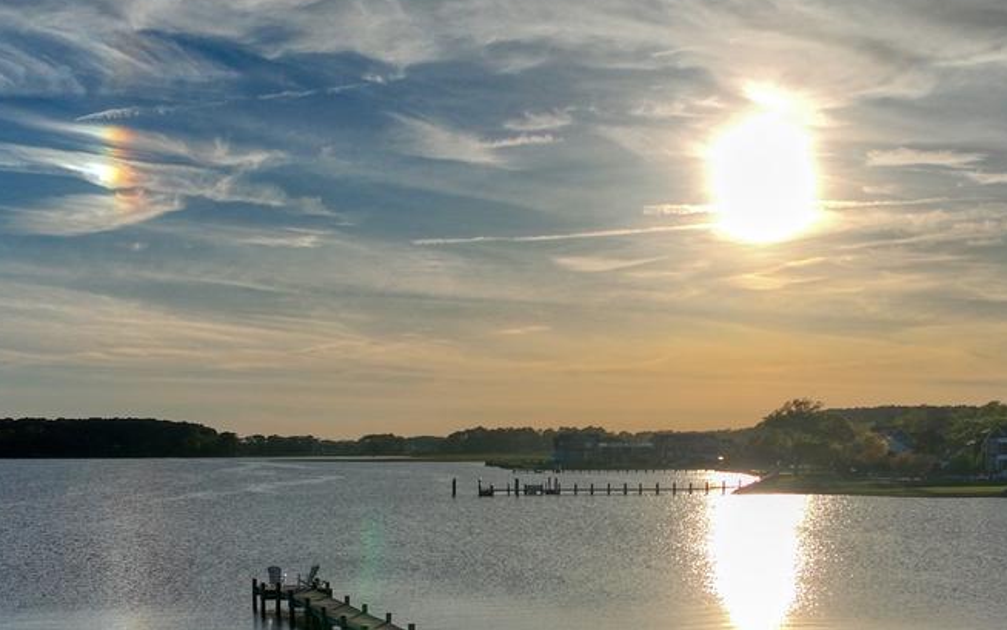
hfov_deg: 36.2
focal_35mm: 56
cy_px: 635
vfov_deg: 22.2
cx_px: 557
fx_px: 1537
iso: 270
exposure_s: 1/640
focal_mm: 12.29
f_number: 2.8
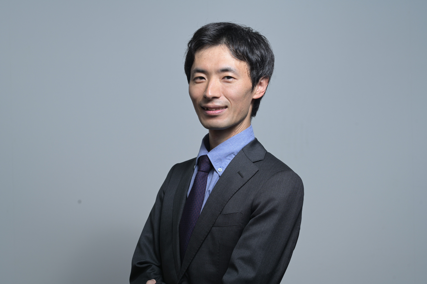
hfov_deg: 33.4
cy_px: 142
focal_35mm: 60
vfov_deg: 22.6
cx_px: 214
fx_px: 712
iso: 100
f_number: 8
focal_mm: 60
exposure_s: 1/200
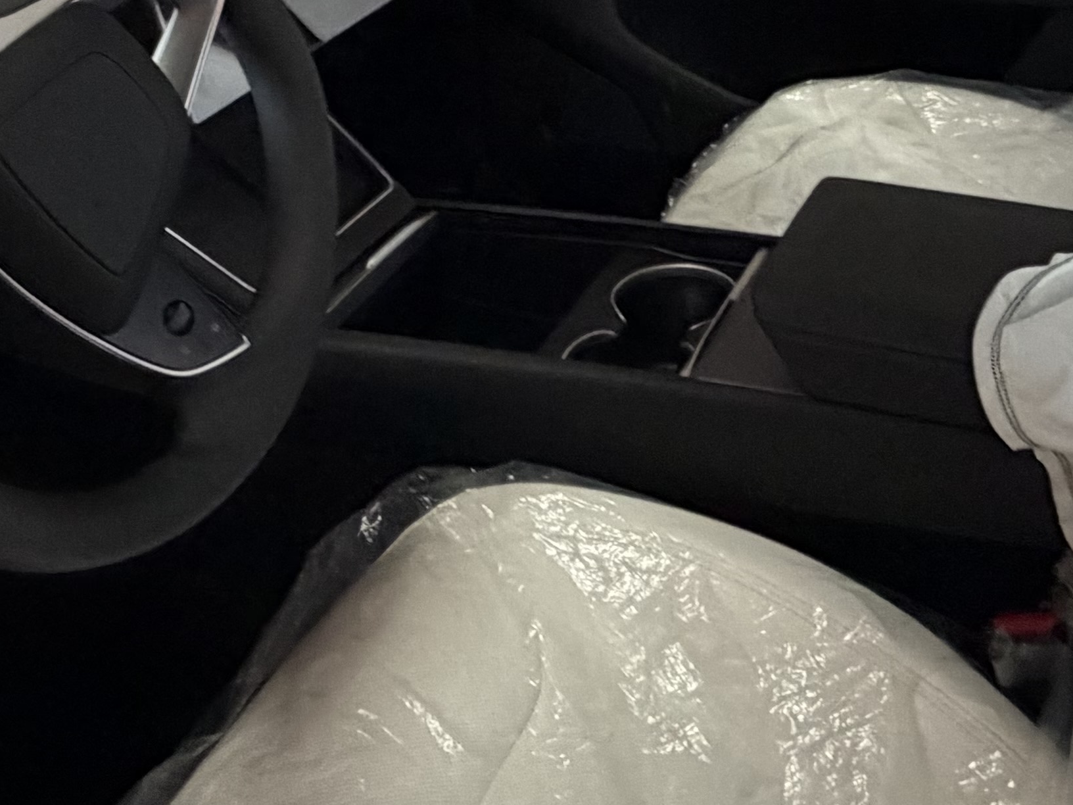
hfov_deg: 38.8
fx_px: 1519
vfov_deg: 26.5
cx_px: 441
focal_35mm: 49
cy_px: -149
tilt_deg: -18.6
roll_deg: +5.9
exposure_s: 1/60
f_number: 2.2
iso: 500
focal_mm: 2.22
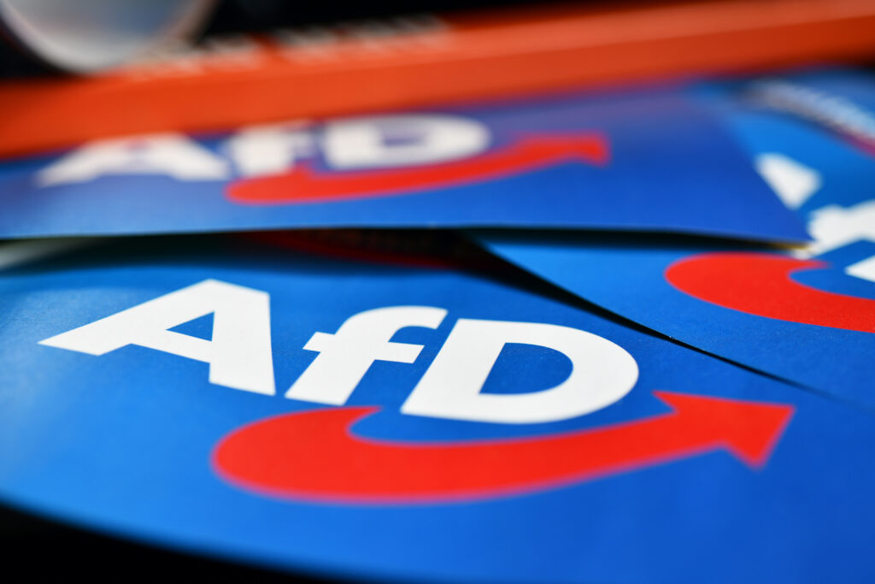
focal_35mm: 60
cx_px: 438
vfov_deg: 22.6
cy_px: 292
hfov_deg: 33.4
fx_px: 1458
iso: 125
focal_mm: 60
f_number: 4.5
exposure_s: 1/160
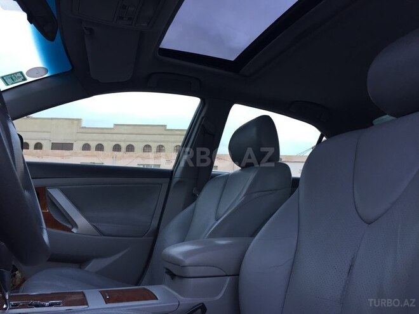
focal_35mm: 29
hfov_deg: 61.7
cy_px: 157
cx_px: 210
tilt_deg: +8.7
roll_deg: -0.3
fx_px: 351
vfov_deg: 48.2
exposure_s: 1/33
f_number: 2.2
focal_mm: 4.15
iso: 32
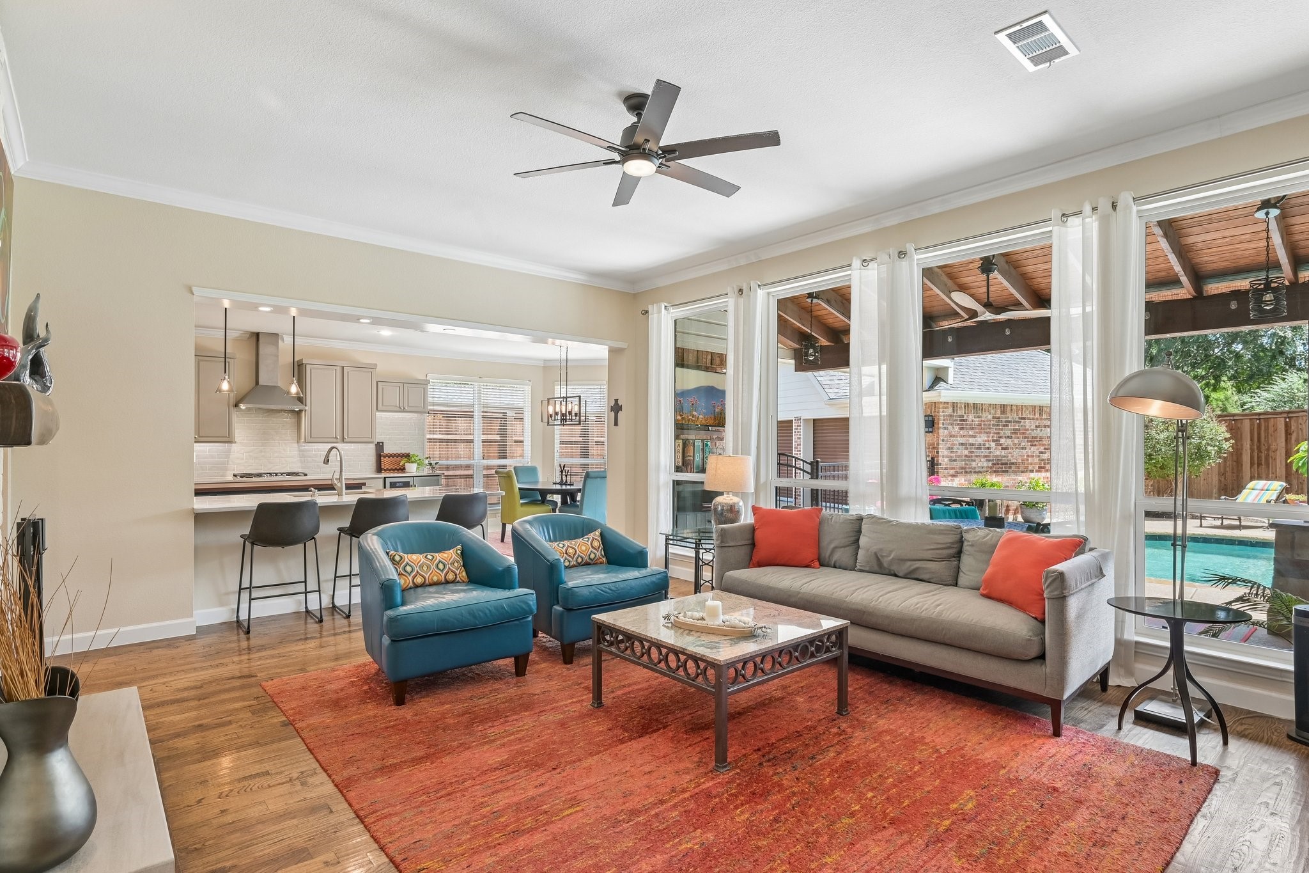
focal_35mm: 18
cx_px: 654
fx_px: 654
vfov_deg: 67.4
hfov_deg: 90.0
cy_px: 436
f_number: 8
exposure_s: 1/25
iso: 400
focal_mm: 18
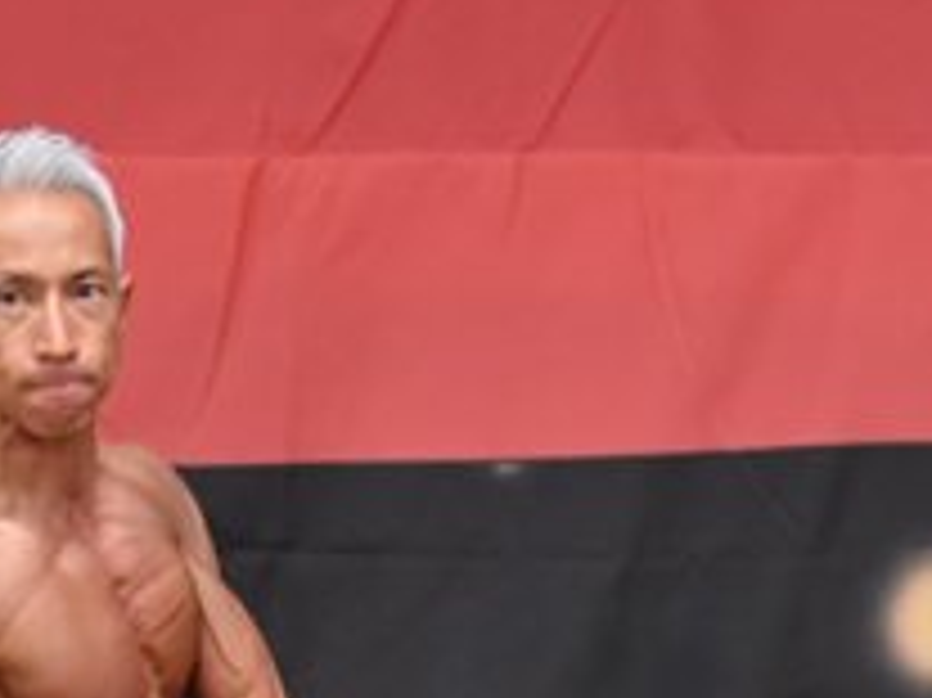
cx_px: -133
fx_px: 21015
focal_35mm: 781
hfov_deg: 2.5
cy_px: 1103
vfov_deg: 1.9
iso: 5000
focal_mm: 145
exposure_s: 1/400
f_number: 5.6
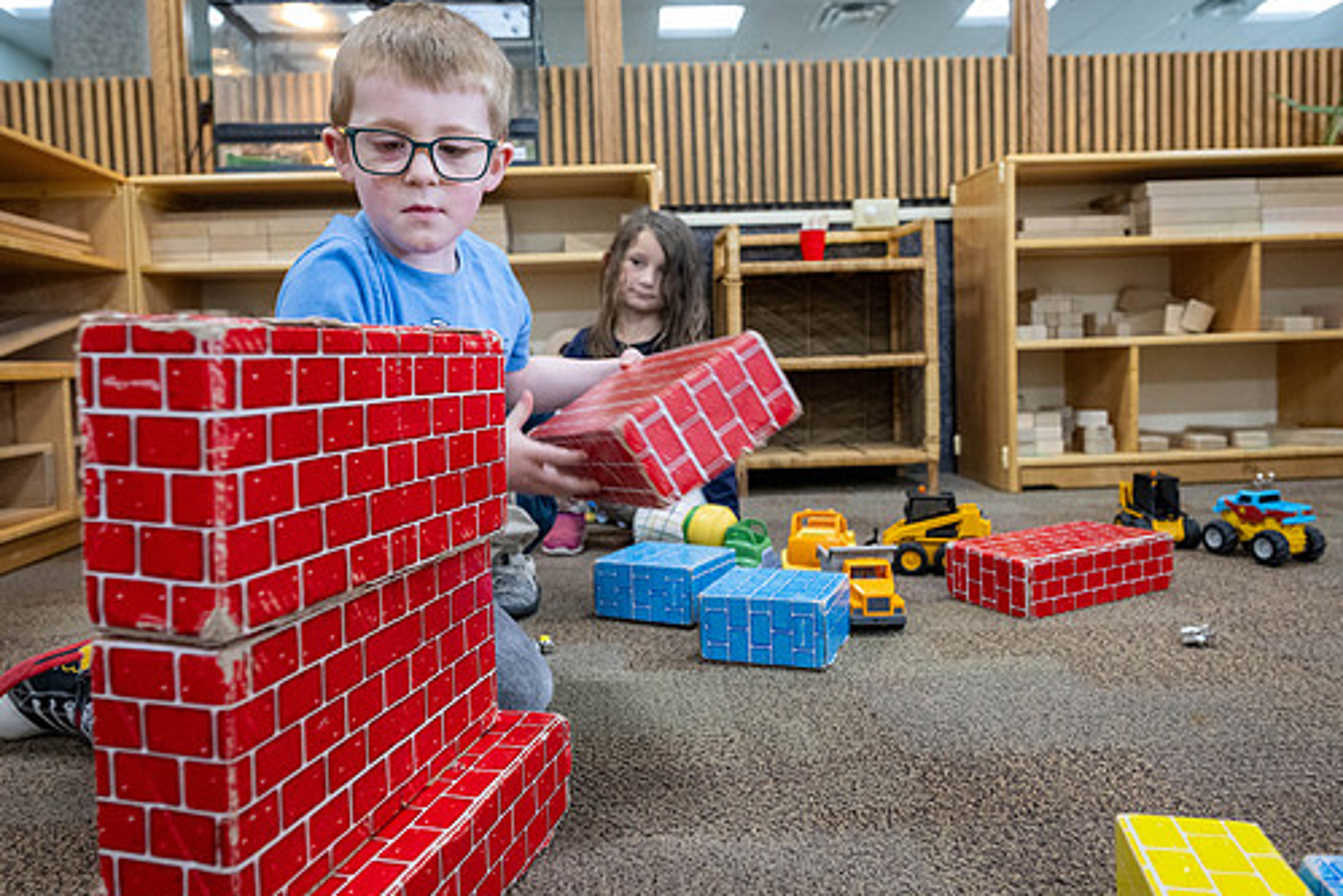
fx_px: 933
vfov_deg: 51.3
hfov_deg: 71.5
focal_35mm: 25
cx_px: 651
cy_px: 418
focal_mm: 21.5
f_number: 4
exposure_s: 1/200
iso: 4000
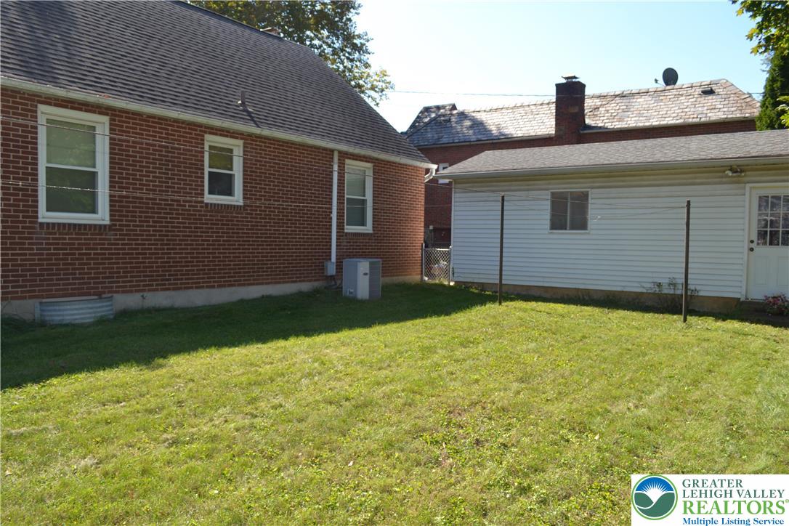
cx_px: 394
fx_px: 592
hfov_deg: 67.4
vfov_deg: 47.9
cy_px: 263
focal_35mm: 27
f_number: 6.3
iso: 100
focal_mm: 18
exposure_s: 1/200
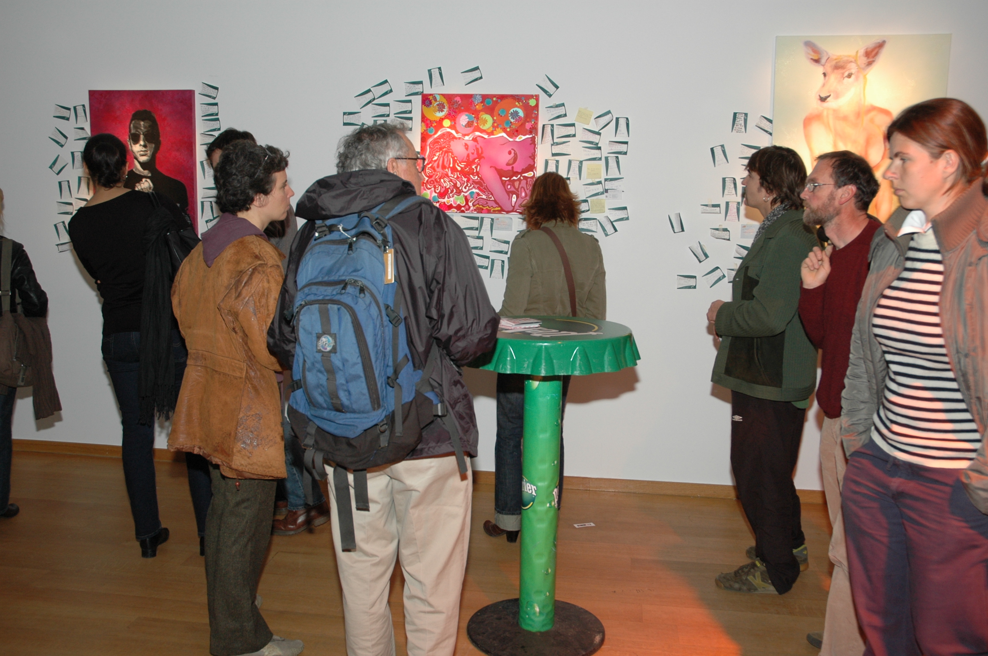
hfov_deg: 57.3
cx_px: 494
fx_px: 905
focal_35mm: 33
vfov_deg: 39.9
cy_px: 328
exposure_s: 1/60
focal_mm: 22
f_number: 5
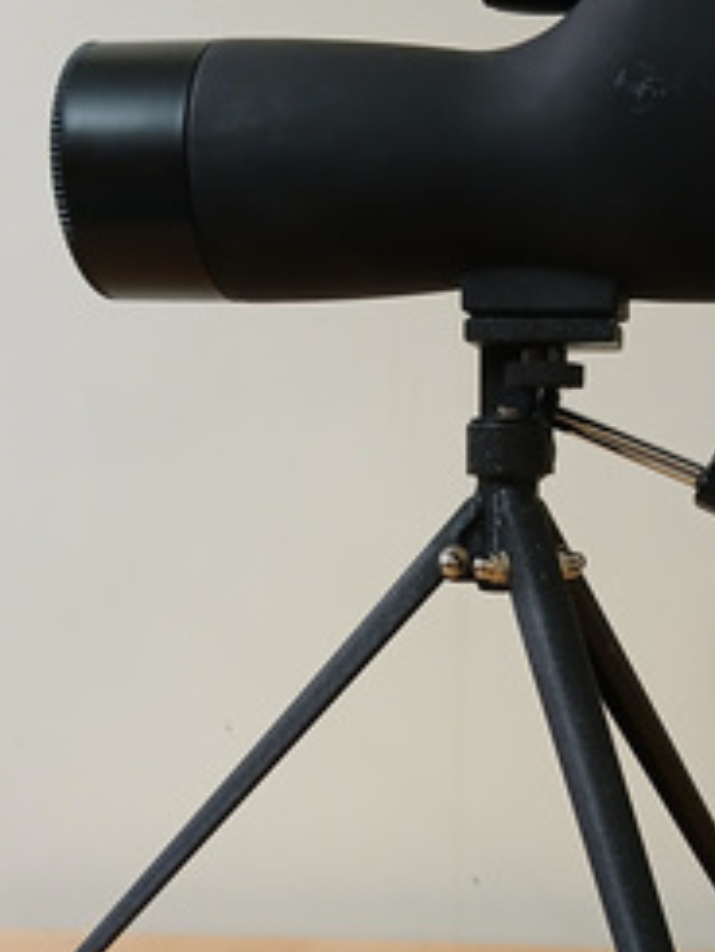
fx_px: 1458
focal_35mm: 53
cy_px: 672
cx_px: 550
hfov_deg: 27.1
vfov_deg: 35.6
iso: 320
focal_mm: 3.98
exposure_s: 1/25
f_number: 1.8
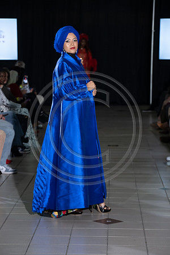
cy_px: 128
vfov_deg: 17.1
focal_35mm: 120
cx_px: 85
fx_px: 850
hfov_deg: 11.4
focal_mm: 120
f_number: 5.6
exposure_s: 1/160
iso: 1250
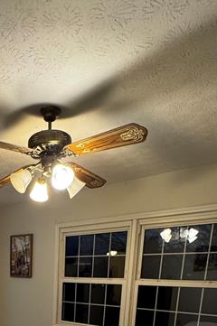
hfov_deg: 39.2
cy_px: 331
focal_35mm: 31
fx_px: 281
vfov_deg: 48.7
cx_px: 22
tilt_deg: -12.6
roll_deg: +0.1
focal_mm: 2.22
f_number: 2.2
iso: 320
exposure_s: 1/60
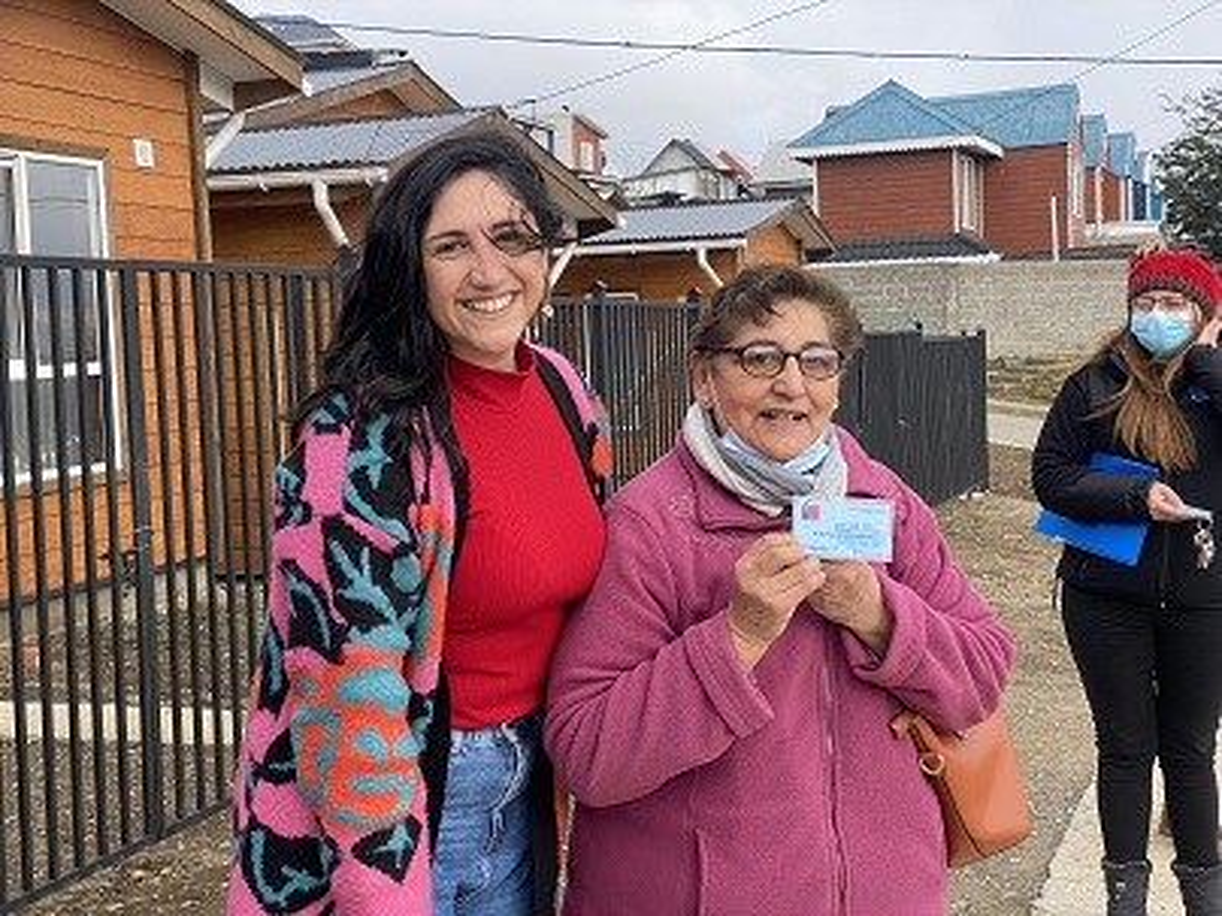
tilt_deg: -2.7
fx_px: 1836
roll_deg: +2.1
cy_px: 458
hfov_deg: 36.8
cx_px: 611
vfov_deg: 28.0
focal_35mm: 52
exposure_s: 1/872
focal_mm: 6
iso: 20
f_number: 2
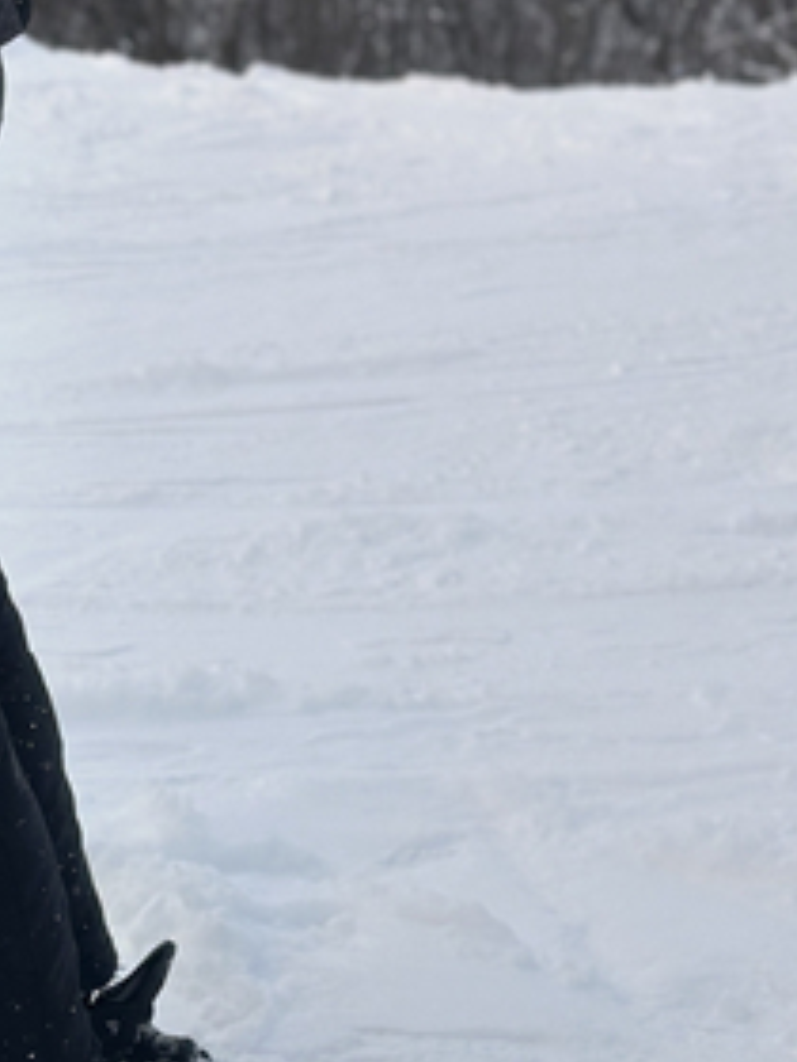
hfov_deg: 11.3
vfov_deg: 15.2
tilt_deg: -9.6
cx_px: -250
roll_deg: +1.3
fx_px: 3929
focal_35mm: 128
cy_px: 121
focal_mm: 6.86
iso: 80
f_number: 1.78
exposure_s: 1/2667
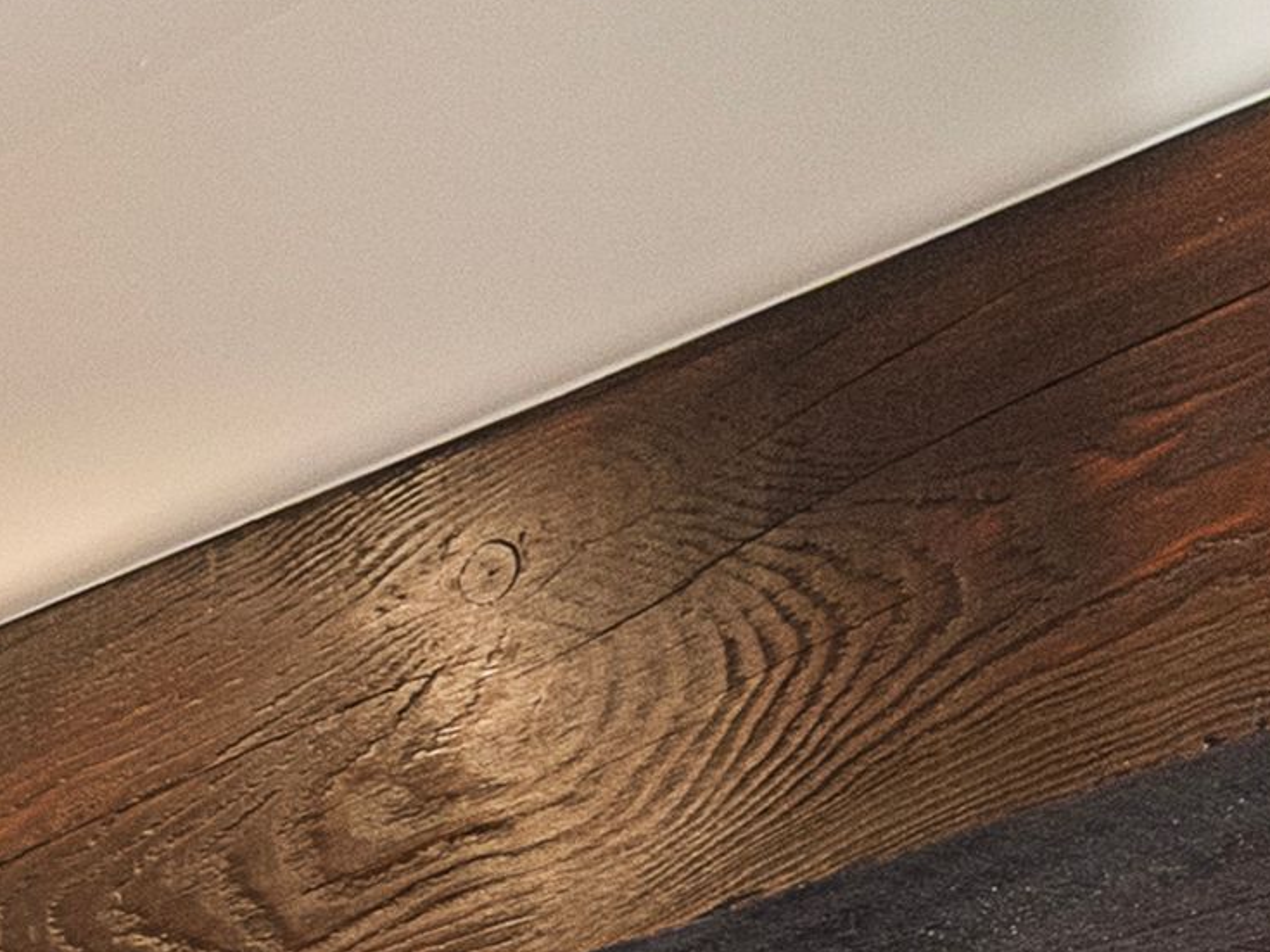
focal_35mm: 157
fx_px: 5759
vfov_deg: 8.0
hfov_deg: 10.4
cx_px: -2038
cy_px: 2915
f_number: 5.6
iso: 640
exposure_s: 1/100
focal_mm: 20
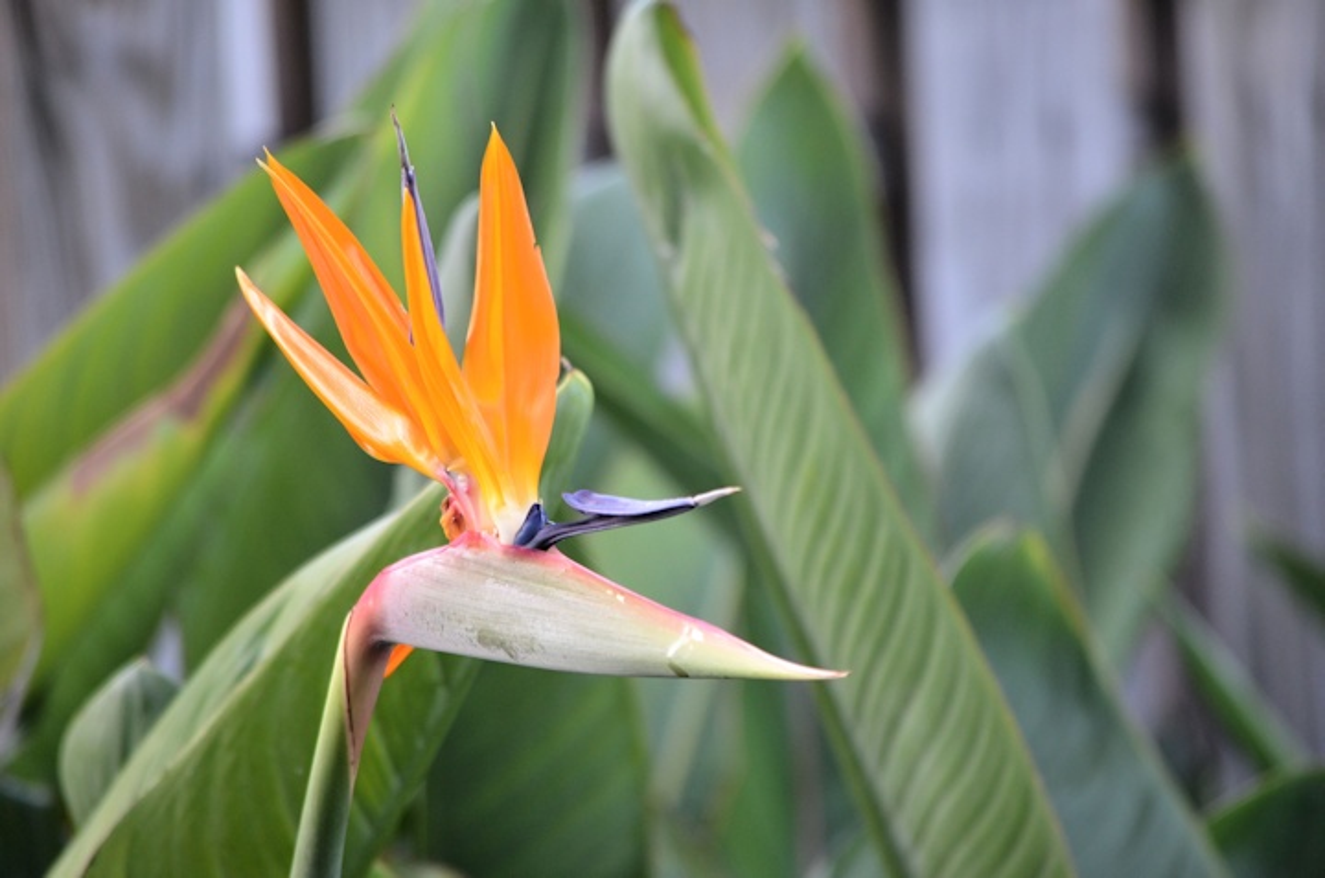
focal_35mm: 360
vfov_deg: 3.8
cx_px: 662
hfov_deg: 5.7
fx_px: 13224
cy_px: 439
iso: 800
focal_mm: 240
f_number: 5.3
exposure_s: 1/160
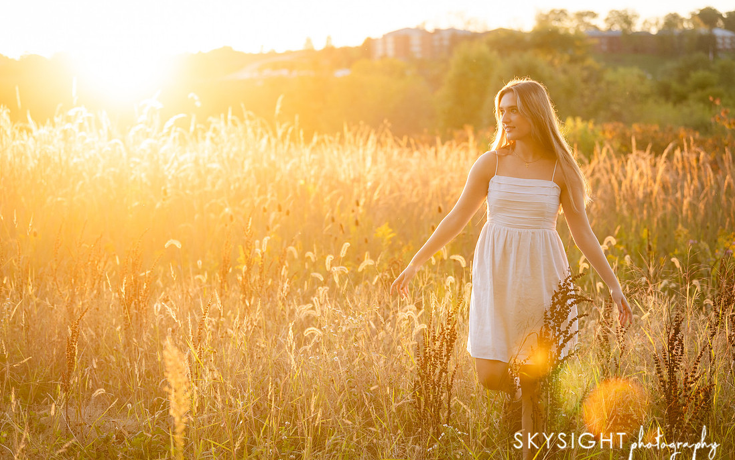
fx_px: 1462
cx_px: 368
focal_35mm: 73
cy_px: 226
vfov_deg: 17.9
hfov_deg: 28.2
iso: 400
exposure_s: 1/800
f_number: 2.8
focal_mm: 70
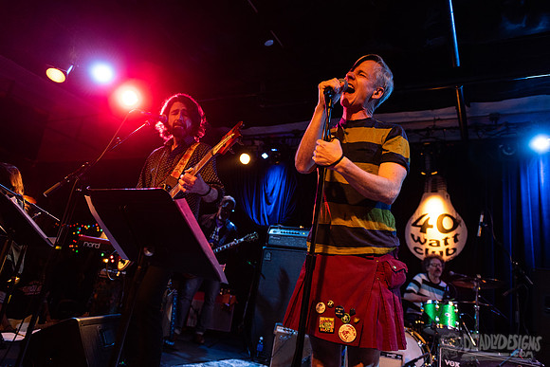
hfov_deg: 73.7
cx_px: 275
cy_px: 184
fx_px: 367
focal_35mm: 24
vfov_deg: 53.2
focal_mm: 24
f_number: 3.2
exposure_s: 1/160
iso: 2000
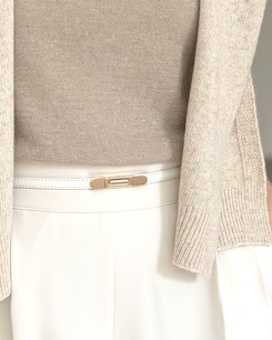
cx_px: 53
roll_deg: -0.8
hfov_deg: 18.3
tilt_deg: -17.8
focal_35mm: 83
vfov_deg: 22.7
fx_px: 835
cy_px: 277
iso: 125
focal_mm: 5.96
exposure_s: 1/104
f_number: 1.6
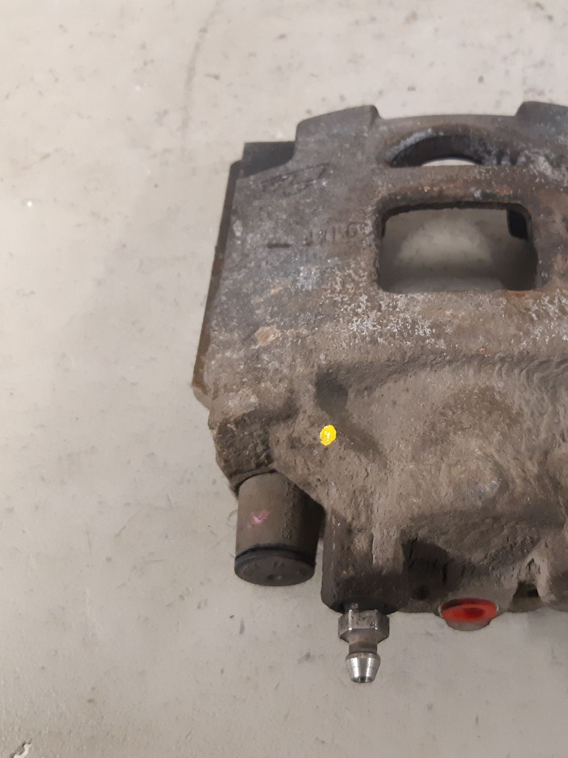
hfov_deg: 39.8
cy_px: 377
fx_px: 766
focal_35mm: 35
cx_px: 409
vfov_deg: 52.6
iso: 320
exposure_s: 1/50
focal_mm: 3.93
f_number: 1.7
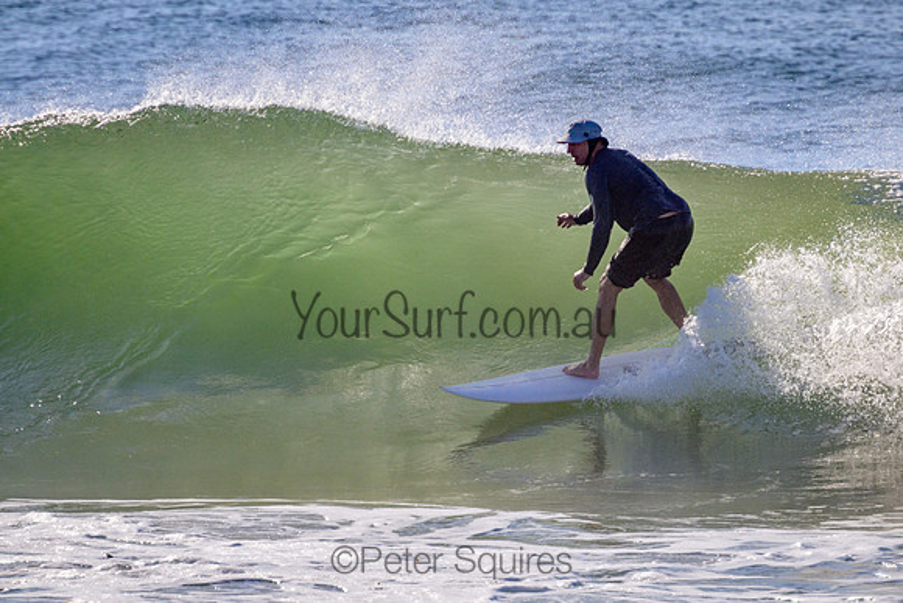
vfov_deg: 1.5
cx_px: 476
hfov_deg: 2.3
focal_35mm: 898
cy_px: 307
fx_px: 22526
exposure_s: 1/2000
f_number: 11
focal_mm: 800
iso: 800
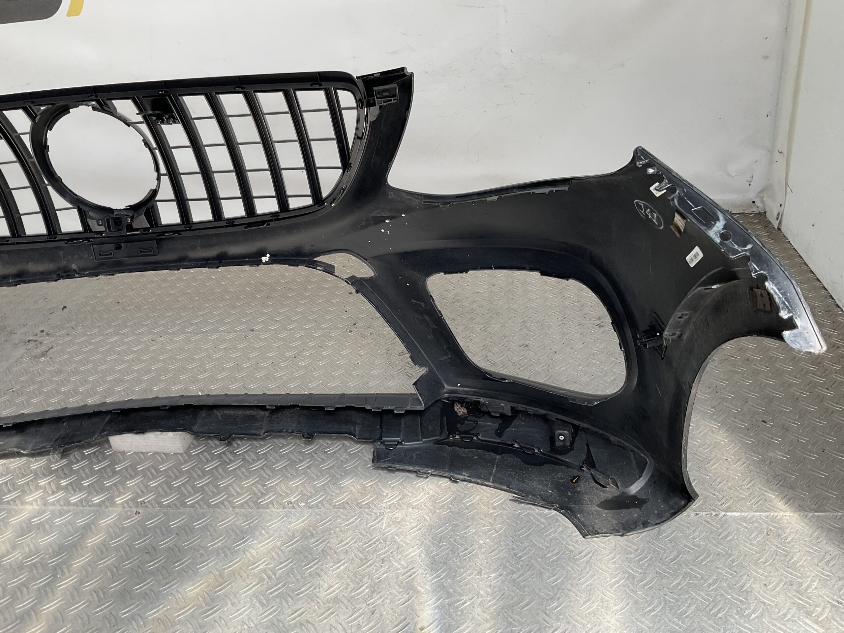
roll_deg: +6.0
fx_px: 707
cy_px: 316
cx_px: 422
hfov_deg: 61.7
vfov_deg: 48.2
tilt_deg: -29.7
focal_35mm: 29
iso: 16
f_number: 1.8
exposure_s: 1/331
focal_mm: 3
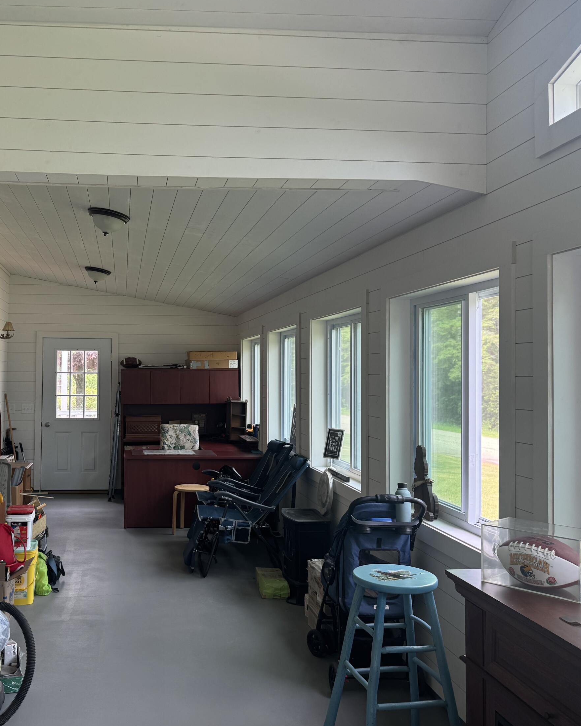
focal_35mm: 32
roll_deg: -0.8
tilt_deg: +0.6
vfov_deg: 55.7
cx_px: 162
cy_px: 367
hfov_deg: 44.6
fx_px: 688
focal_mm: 6.76
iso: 80
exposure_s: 1/121
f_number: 1.78
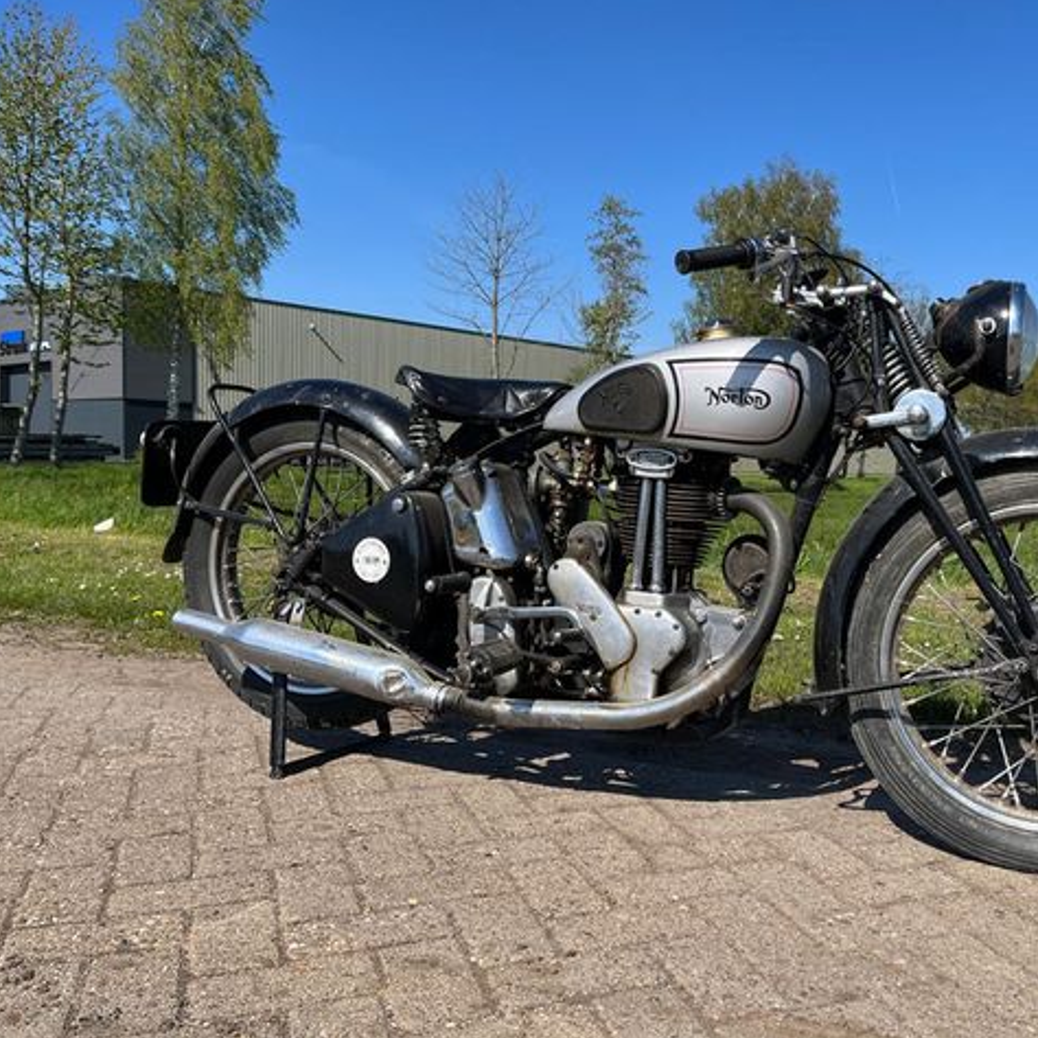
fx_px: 1052
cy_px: 519
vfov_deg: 52.5
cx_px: 690
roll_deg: -1.6
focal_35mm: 31
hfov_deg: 51.6
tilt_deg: -4.1
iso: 50
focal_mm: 5.1
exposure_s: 1/3135
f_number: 1.6
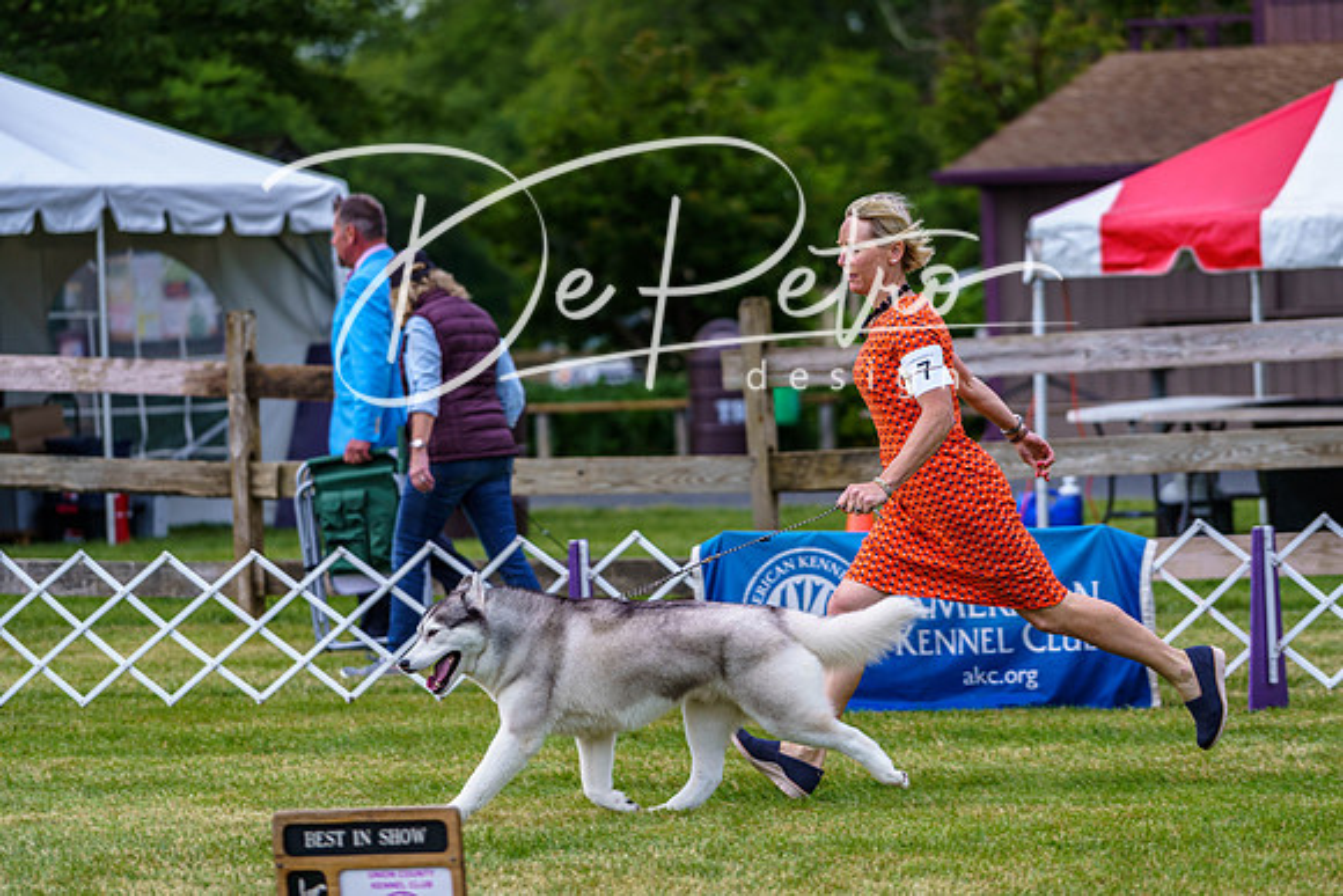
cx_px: 672
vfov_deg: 7.9
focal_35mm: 174
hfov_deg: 11.8
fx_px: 6492
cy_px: 448
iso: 160
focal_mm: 174
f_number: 4
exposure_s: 1/500
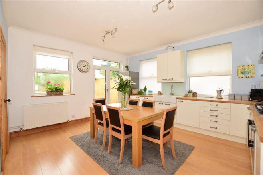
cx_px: 132
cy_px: 88
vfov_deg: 77.3
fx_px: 110
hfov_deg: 100.4
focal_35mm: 15
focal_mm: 10
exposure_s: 1/60
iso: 200
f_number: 5
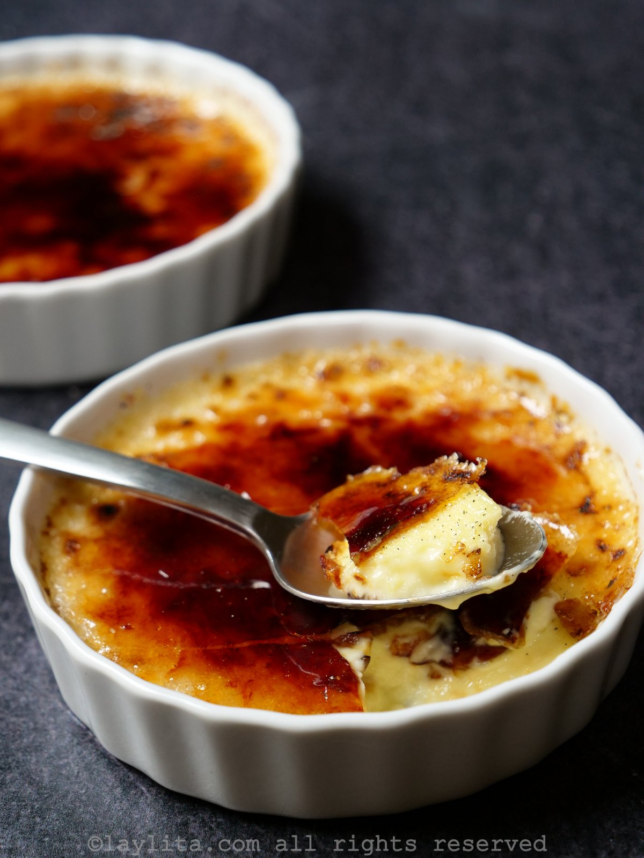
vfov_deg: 23.3
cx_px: 322
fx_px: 2084
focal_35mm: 84
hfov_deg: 17.6
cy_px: 429
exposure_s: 1/100
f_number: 3.9
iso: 800
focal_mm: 42
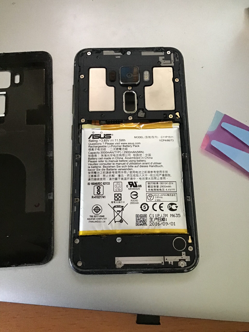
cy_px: 166
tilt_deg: -73.6
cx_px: 124
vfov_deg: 58.4
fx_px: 297
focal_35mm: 31
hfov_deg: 45.4
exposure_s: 1/30
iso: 200
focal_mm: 3.3
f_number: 2.4
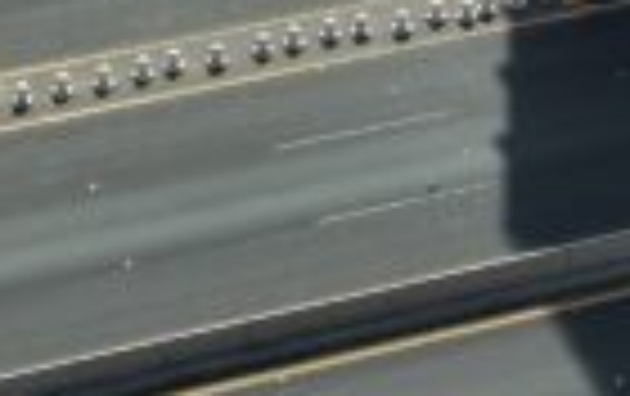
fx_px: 3199
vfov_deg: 6.0
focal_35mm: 186
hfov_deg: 11.2
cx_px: 320
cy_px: -1184
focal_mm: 8.67
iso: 260
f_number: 1.8
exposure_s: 1/8000
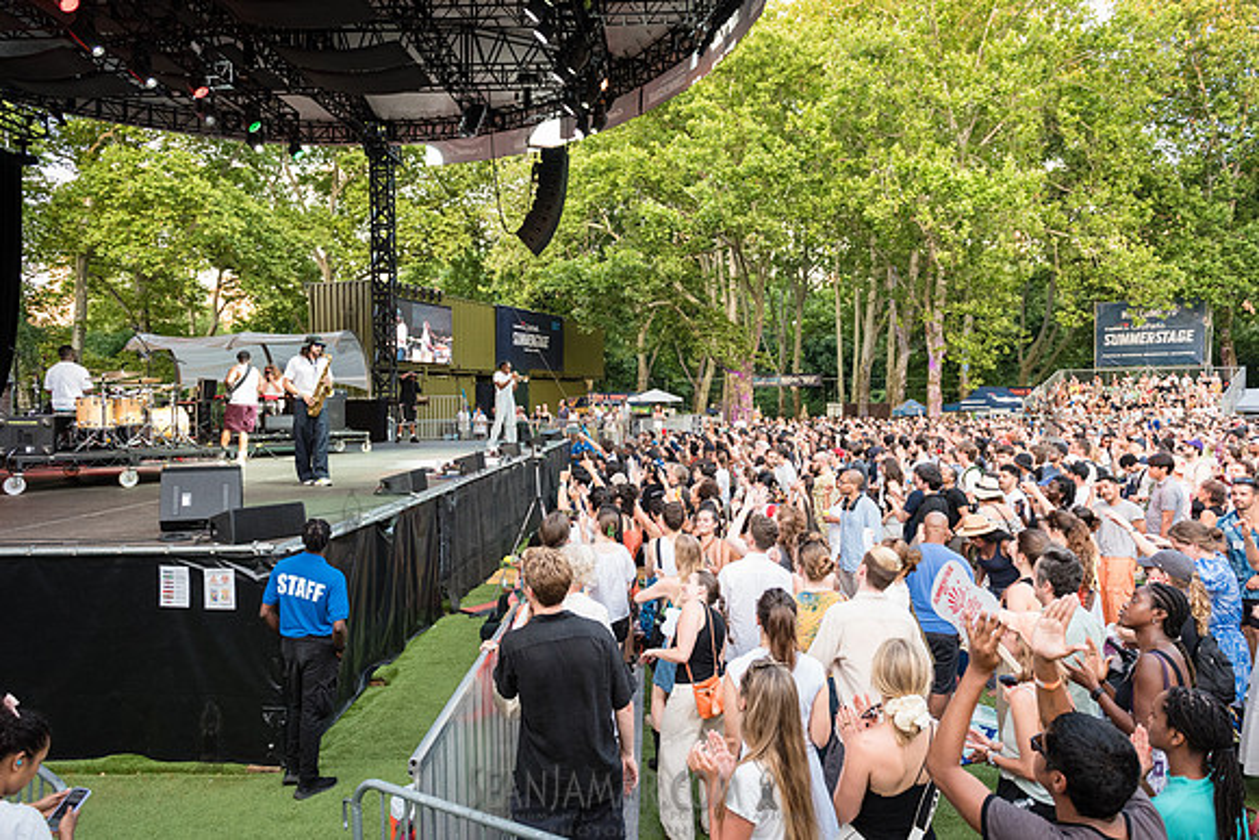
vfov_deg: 52.8
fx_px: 846
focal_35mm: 24
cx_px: 630
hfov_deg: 73.3
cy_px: 420
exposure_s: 1/250
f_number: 3.5
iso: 2000
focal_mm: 24
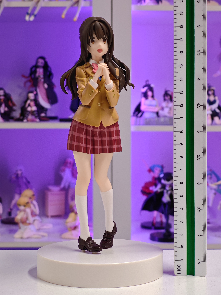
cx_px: 110
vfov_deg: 24.4
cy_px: 148
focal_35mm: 80
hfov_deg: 18.4
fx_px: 681
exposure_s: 1/18.1
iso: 400
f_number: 2.4
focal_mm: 7.48
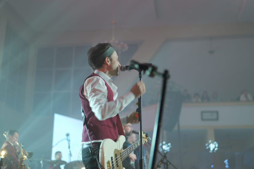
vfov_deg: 27.0
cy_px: 84
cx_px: 127
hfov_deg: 39.6
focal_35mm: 50
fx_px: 353
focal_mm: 50
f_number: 1.8
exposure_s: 1/60
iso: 500
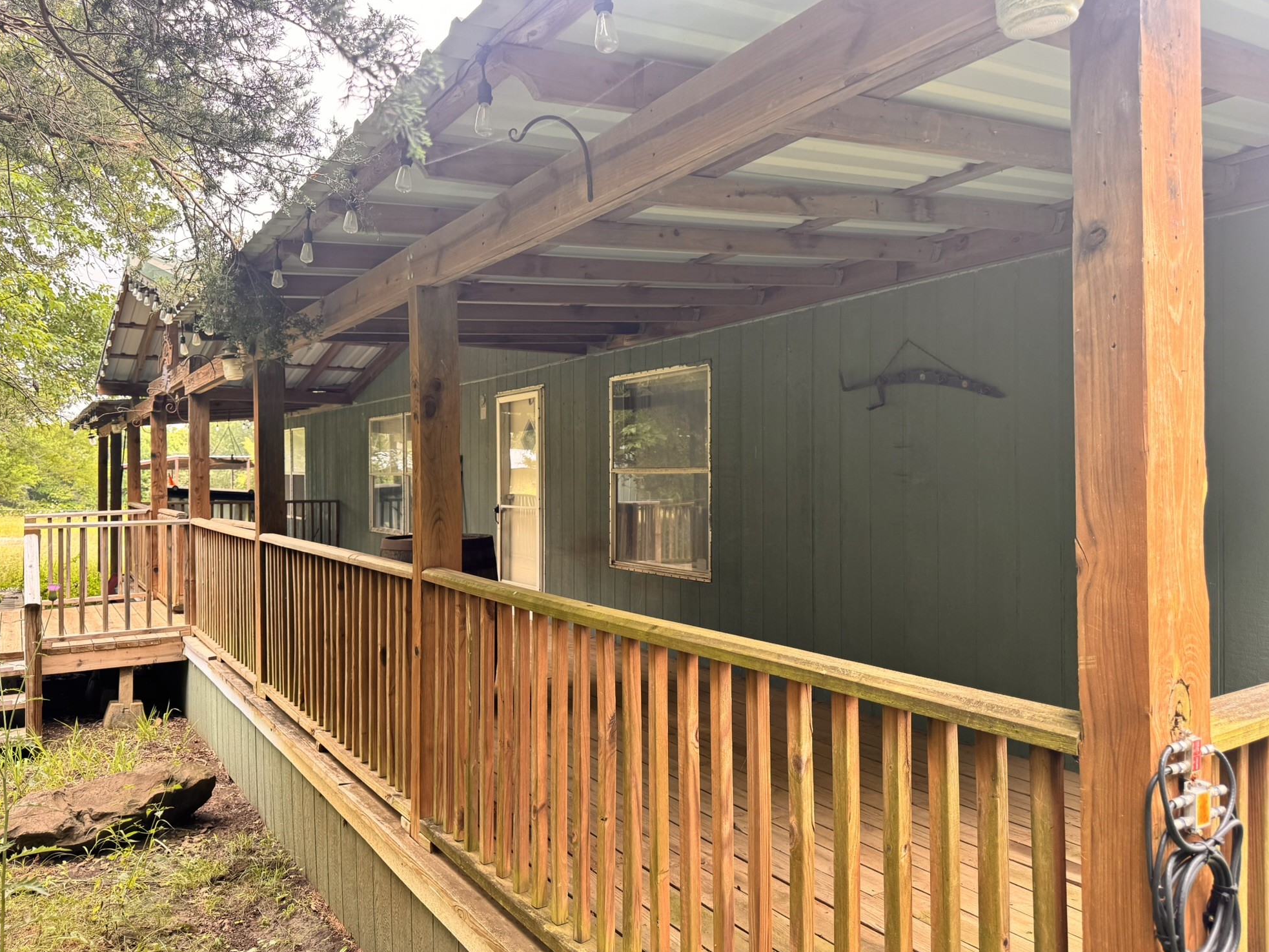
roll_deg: +1.1
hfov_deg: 69.4
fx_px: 917
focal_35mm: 25
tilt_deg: -0.4
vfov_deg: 54.9
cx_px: 642
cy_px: 474
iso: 100
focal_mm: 6.76
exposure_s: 1/167
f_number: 1.78
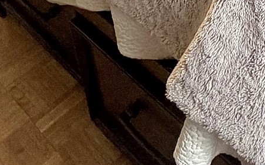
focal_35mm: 68
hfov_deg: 24.6
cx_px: 378
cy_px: -282
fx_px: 491
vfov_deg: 12.5
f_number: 2.2
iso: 200
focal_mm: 2.22
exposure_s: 1/60
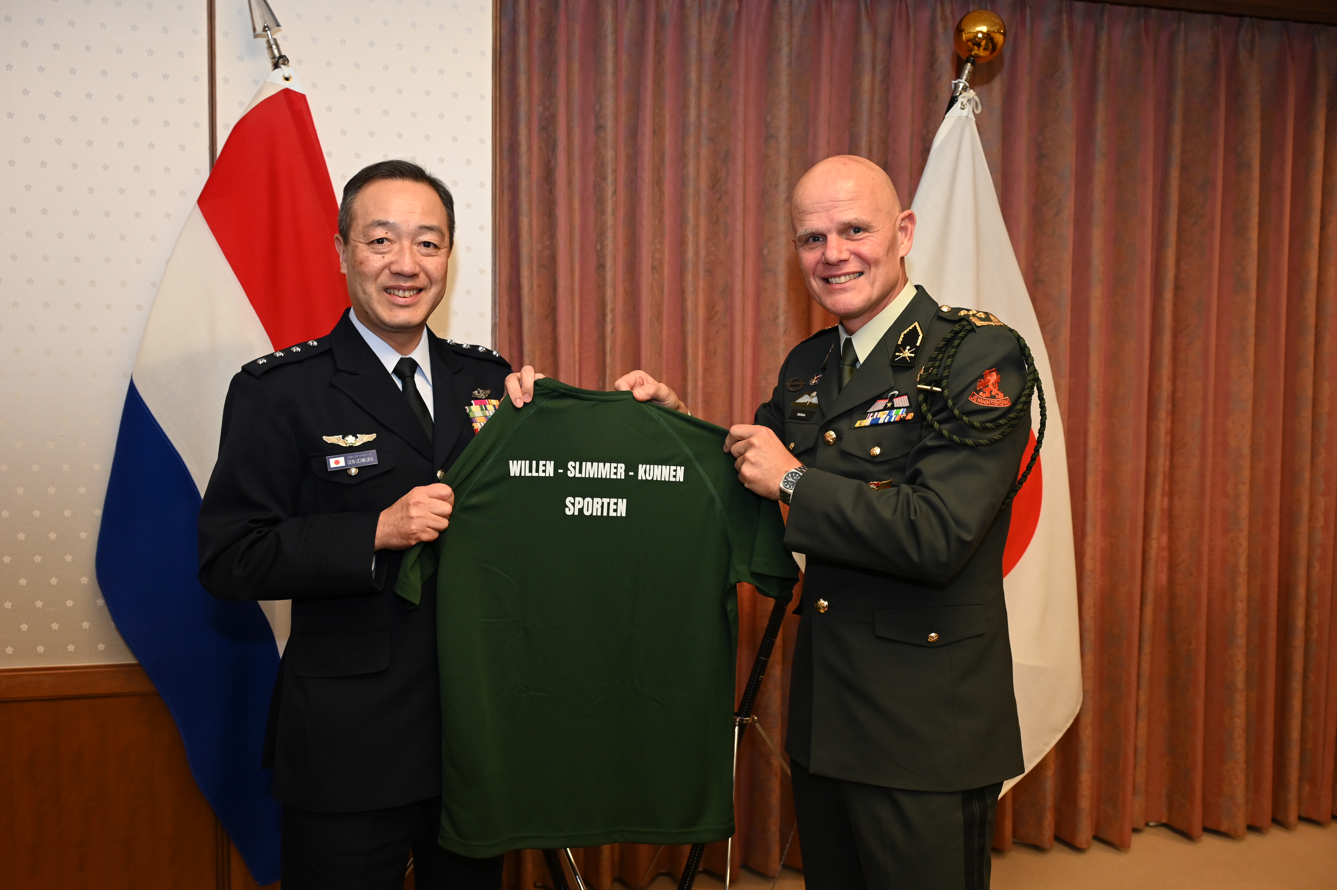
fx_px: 1188
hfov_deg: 58.7
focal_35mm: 32
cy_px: 445
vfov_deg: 41.1
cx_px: 668
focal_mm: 32
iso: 2000
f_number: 5.6
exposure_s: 1/200
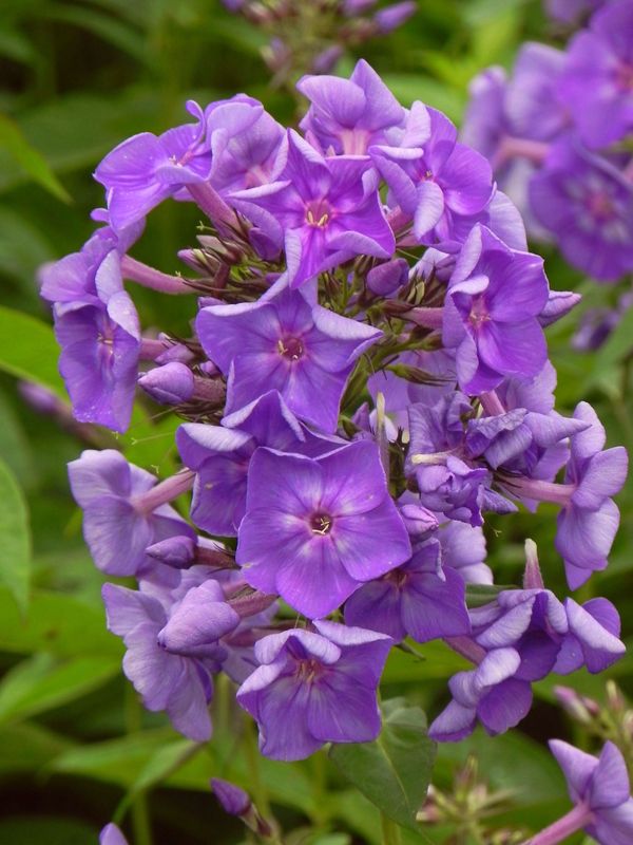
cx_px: 316
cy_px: 422
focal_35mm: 425
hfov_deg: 3.5
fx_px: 10362
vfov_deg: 4.7
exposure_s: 1/30
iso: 160
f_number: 5
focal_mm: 75.7
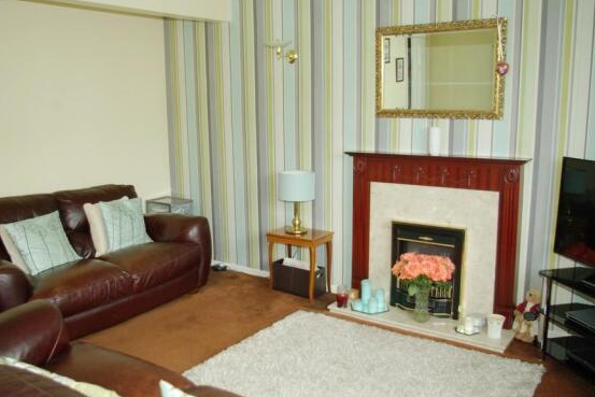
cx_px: 257
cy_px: 194
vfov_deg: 41.1
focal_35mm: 32
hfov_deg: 58.5
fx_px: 529
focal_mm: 18
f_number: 3.5
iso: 200
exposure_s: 1/30
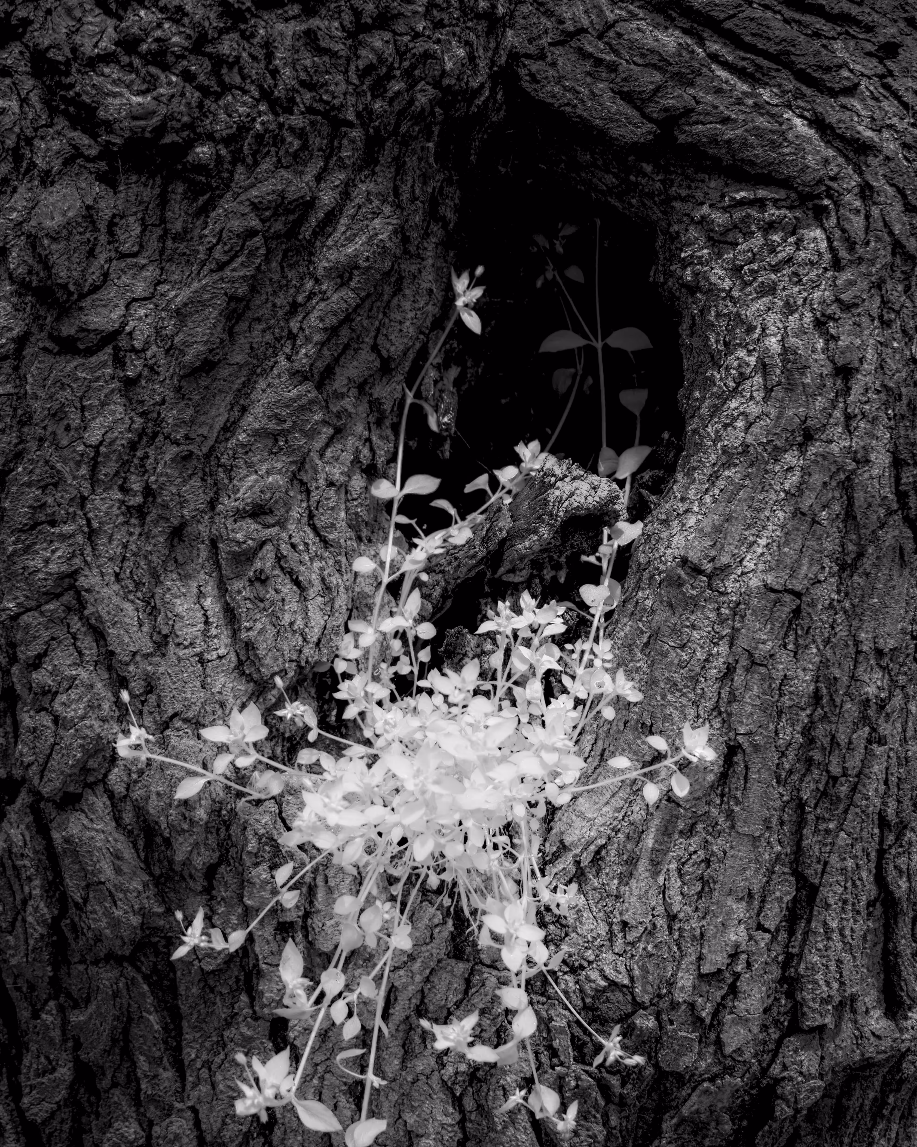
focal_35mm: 43
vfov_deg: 43.2
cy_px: 637
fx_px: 1444
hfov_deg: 35.2
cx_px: 455
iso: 100
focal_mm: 25
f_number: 4
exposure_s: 1/200
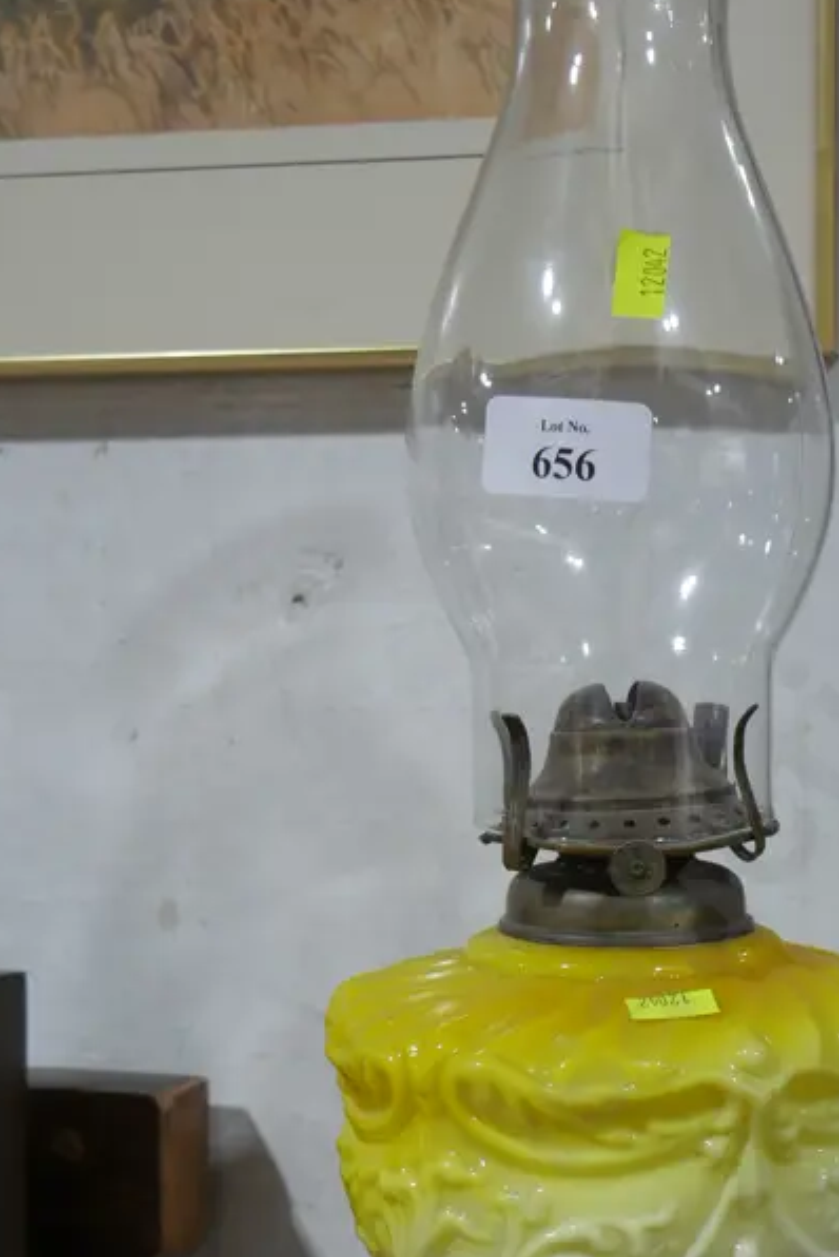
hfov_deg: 26.3
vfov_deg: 38.8
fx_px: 1746
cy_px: 905
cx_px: 713
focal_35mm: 50
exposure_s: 1/60
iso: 400
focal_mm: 14
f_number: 3.5
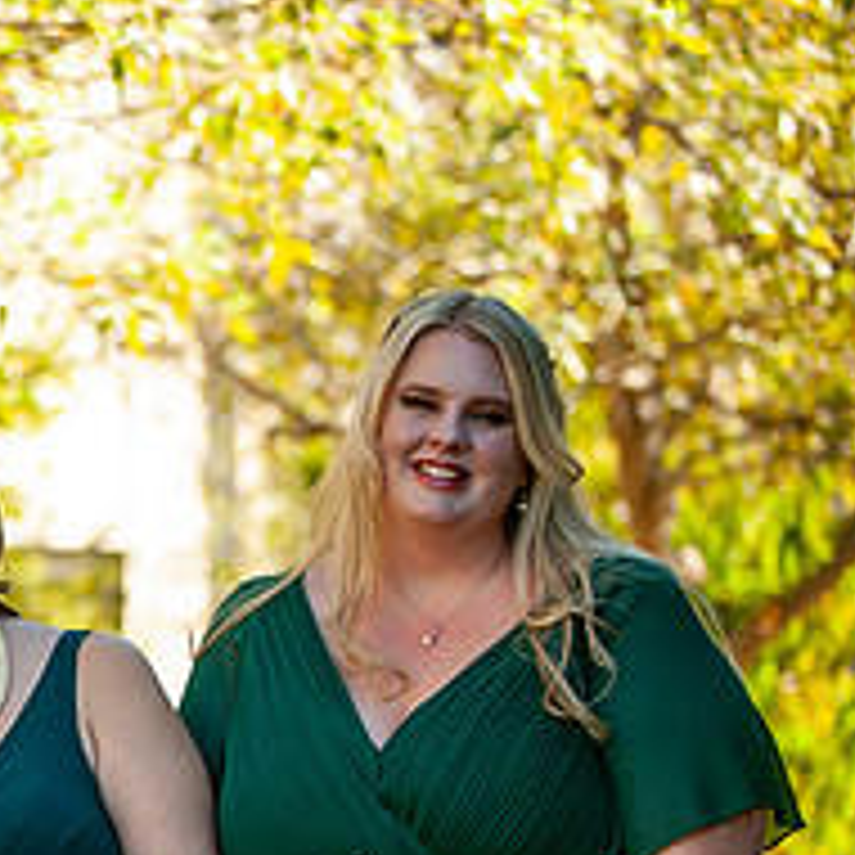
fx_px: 7405
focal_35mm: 265
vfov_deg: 6.6
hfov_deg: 6.5
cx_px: -436
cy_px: 742
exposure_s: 1/800
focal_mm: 102
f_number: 3.5
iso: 400
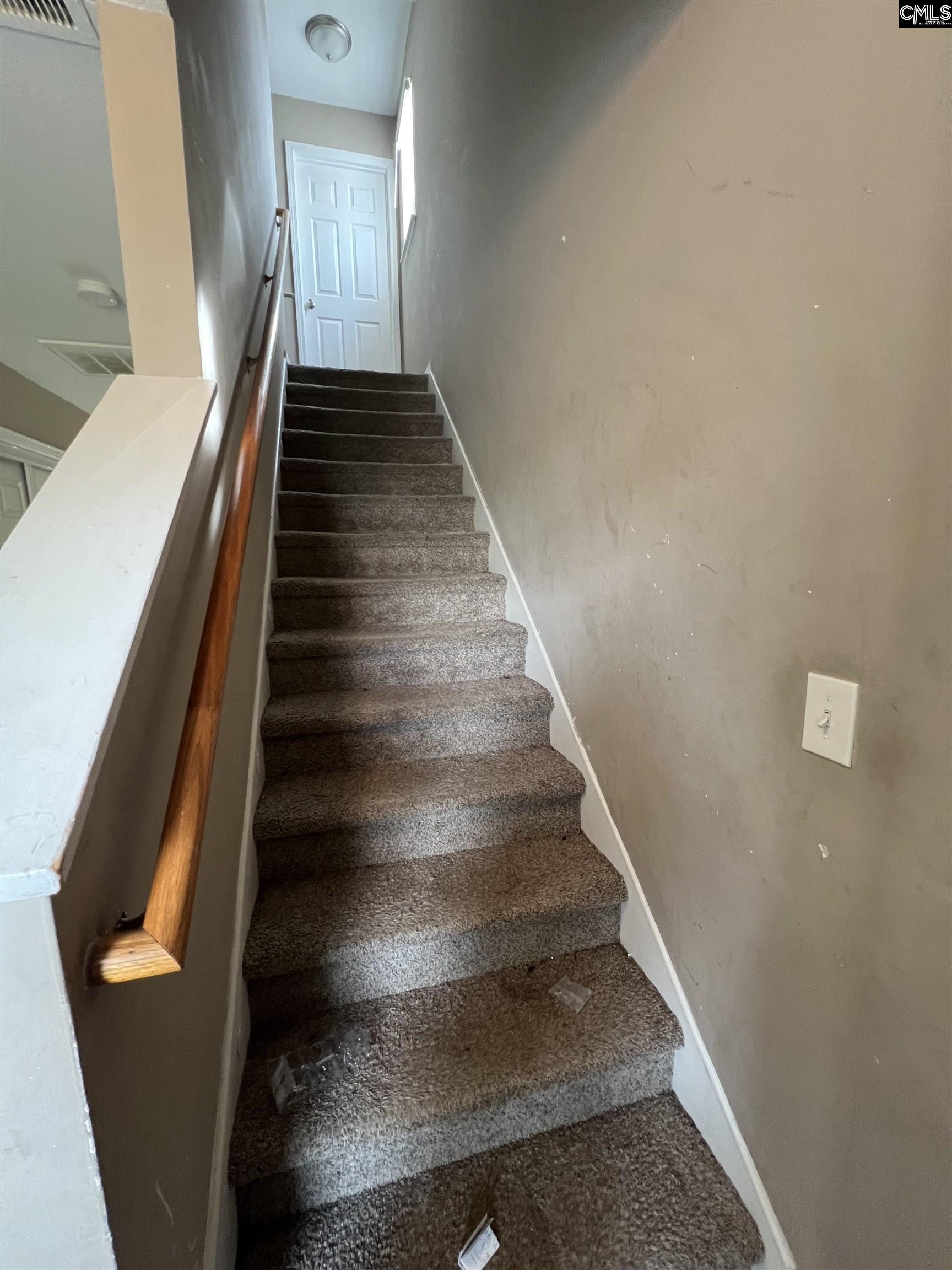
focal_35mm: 13
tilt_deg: -9.6
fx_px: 477
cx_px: 476
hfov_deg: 89.9
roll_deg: +0.6
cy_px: 635
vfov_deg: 106.2
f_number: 1.8
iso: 320
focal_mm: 1.57
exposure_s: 1/60
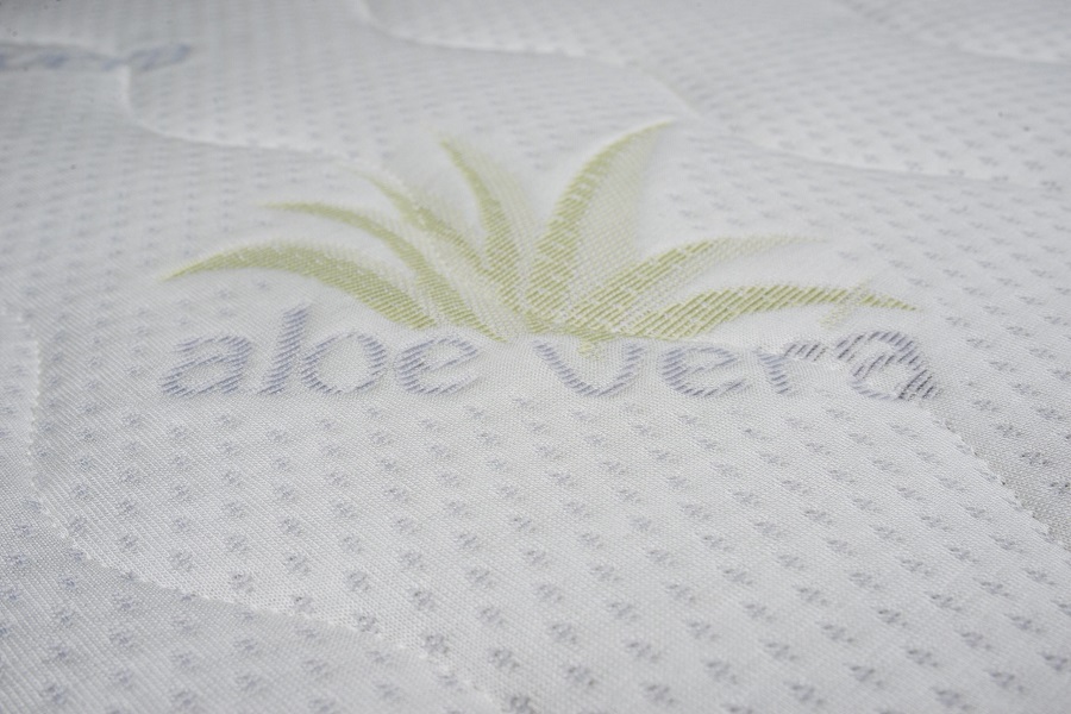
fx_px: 1041
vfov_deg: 37.9
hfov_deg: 54.4
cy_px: 357
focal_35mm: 35
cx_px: 536
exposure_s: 1/60
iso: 100
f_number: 14
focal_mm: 35
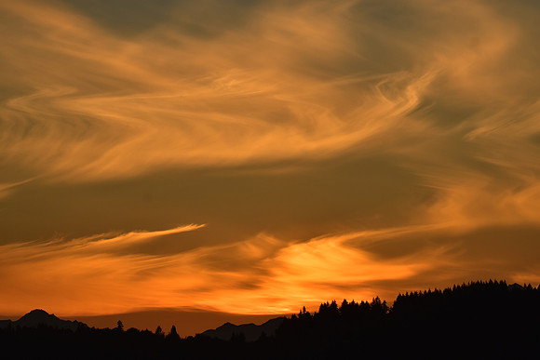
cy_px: 180
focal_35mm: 255
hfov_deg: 8.1
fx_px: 3826
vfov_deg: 5.4
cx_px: 270
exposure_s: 1/1000
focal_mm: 170
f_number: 8
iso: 200
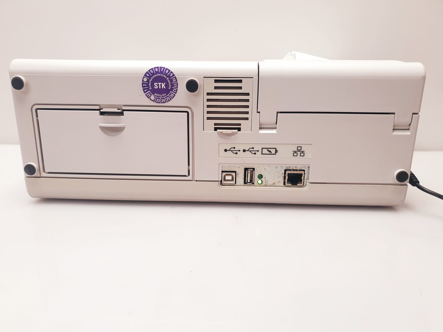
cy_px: 166
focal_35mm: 26
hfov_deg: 67.3
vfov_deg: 53.1
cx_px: 222
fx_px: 333
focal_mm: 4.3
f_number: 2.4
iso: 64
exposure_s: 1/50
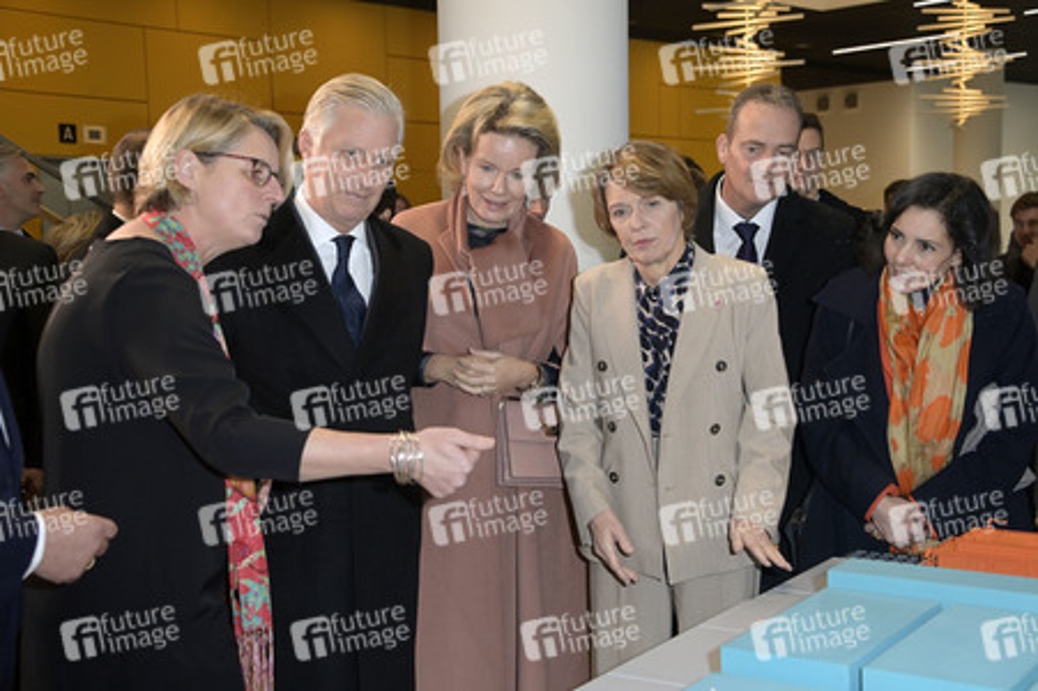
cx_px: 519
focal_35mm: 50
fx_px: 1441
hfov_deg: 39.6
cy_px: 346
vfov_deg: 27.0
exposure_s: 1/125
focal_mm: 50
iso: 1600
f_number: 5.6
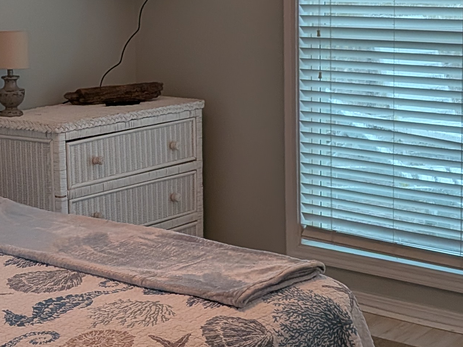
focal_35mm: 76
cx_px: 184
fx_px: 1016
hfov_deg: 25.6
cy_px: 73
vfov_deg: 19.2
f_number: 1.7
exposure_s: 1/120
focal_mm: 4.53
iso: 203
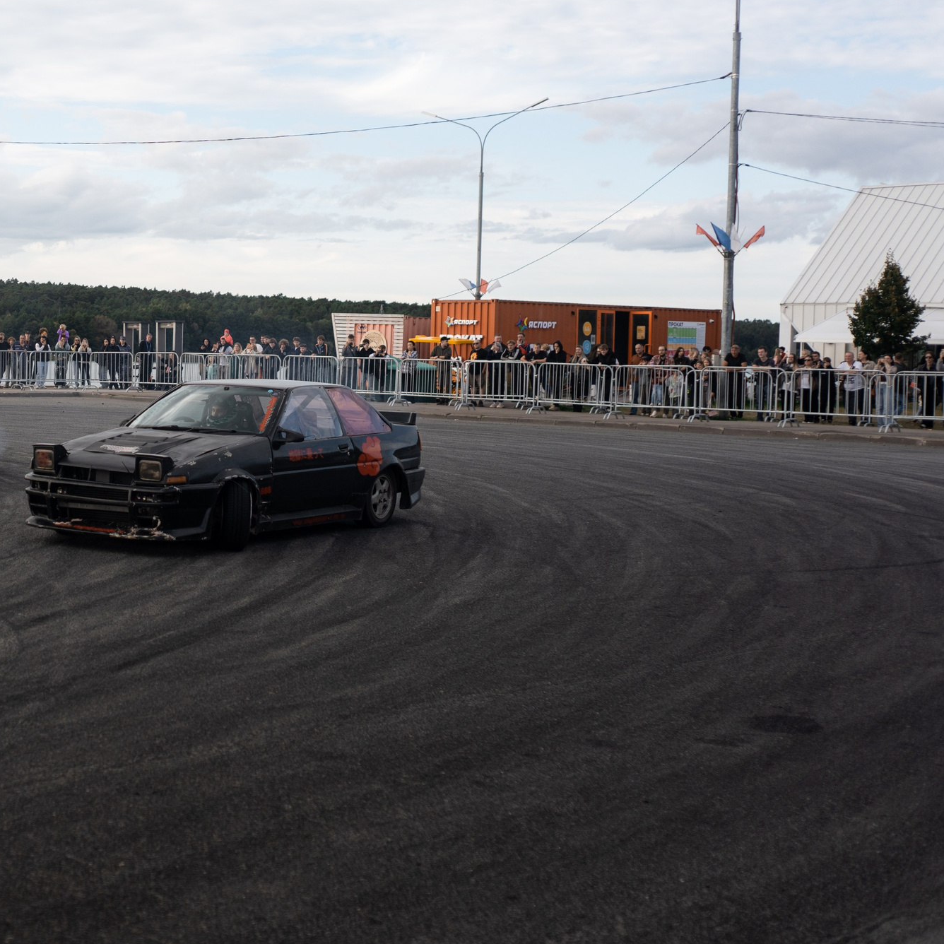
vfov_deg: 30.0
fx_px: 1759
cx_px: 98
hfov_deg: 28.9
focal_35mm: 57
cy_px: 416
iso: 100
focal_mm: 35
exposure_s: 1/2000
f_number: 2.2
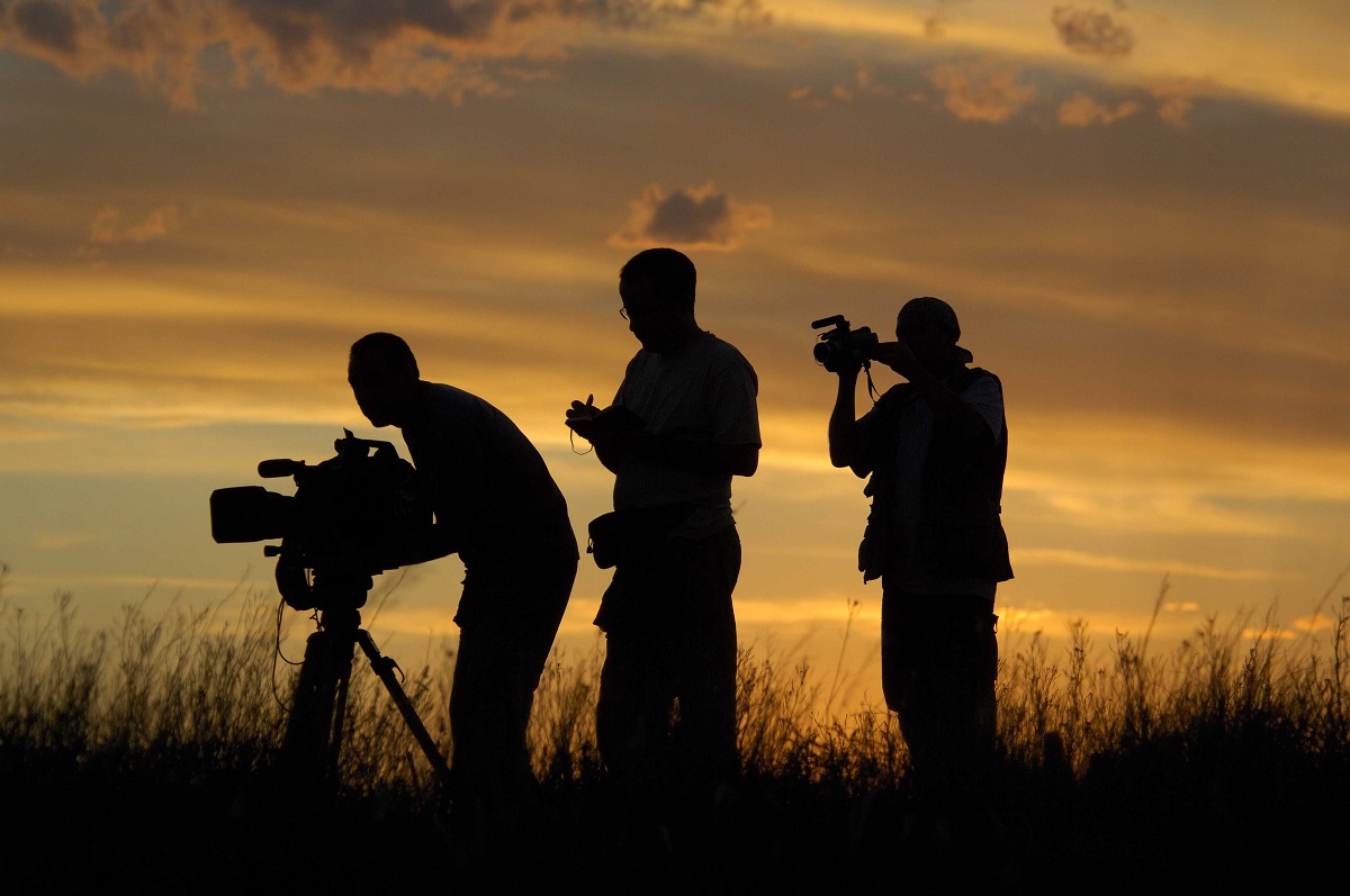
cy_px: 448
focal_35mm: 174
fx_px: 6517
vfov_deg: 7.9
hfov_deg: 11.8
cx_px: 675
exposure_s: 1/500
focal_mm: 116
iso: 320
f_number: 5
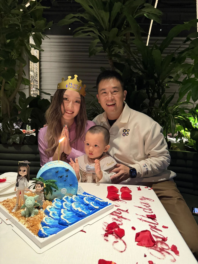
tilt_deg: -6.1
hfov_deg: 56.8
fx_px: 183
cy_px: 132
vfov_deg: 71.6
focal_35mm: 24
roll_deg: -1.6
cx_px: 99
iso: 1000
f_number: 1.78
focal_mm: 6.76
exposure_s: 1/38
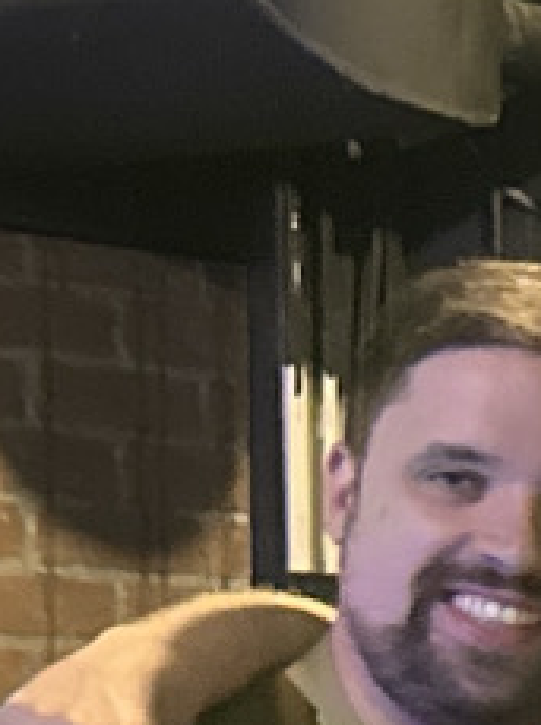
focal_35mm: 210
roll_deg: +1.3
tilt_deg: -0.6
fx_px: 4388
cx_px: 2249
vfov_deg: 9.2
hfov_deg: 5.9
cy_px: 994
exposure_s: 1/25
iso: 1600
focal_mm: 6.86
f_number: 1.78
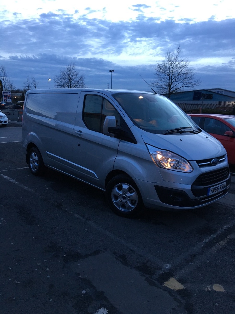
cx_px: 118
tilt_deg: -11.8
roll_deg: -1.0
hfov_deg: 48.2
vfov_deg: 61.7
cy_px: 157
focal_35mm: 29
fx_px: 262
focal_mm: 4.15
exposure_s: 1/33
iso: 125
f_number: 2.2
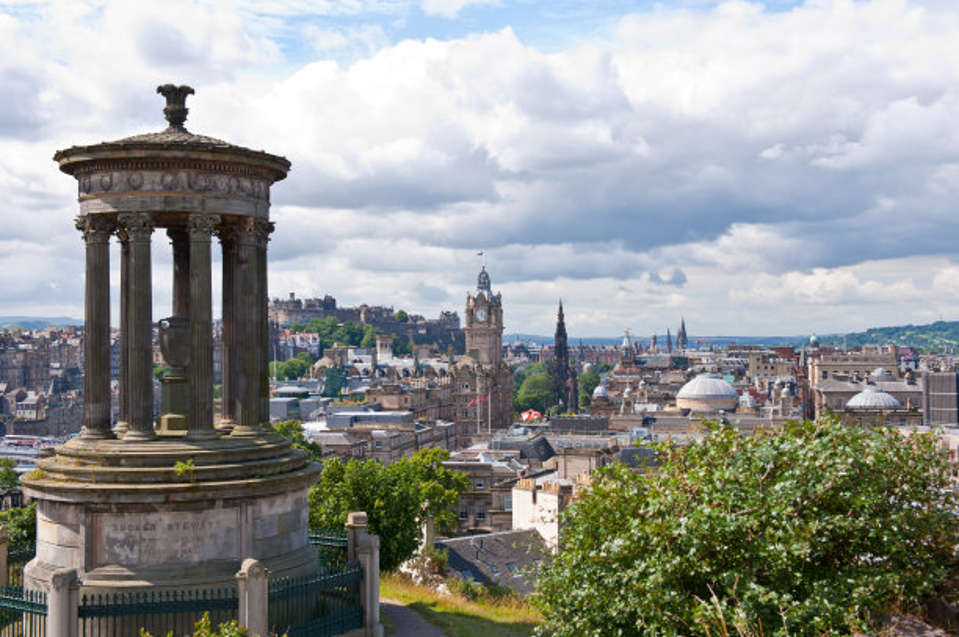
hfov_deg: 43.6
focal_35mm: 45
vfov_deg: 29.8
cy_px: 318
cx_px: 480
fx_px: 1198
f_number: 8
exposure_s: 1/200
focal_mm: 45
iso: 200
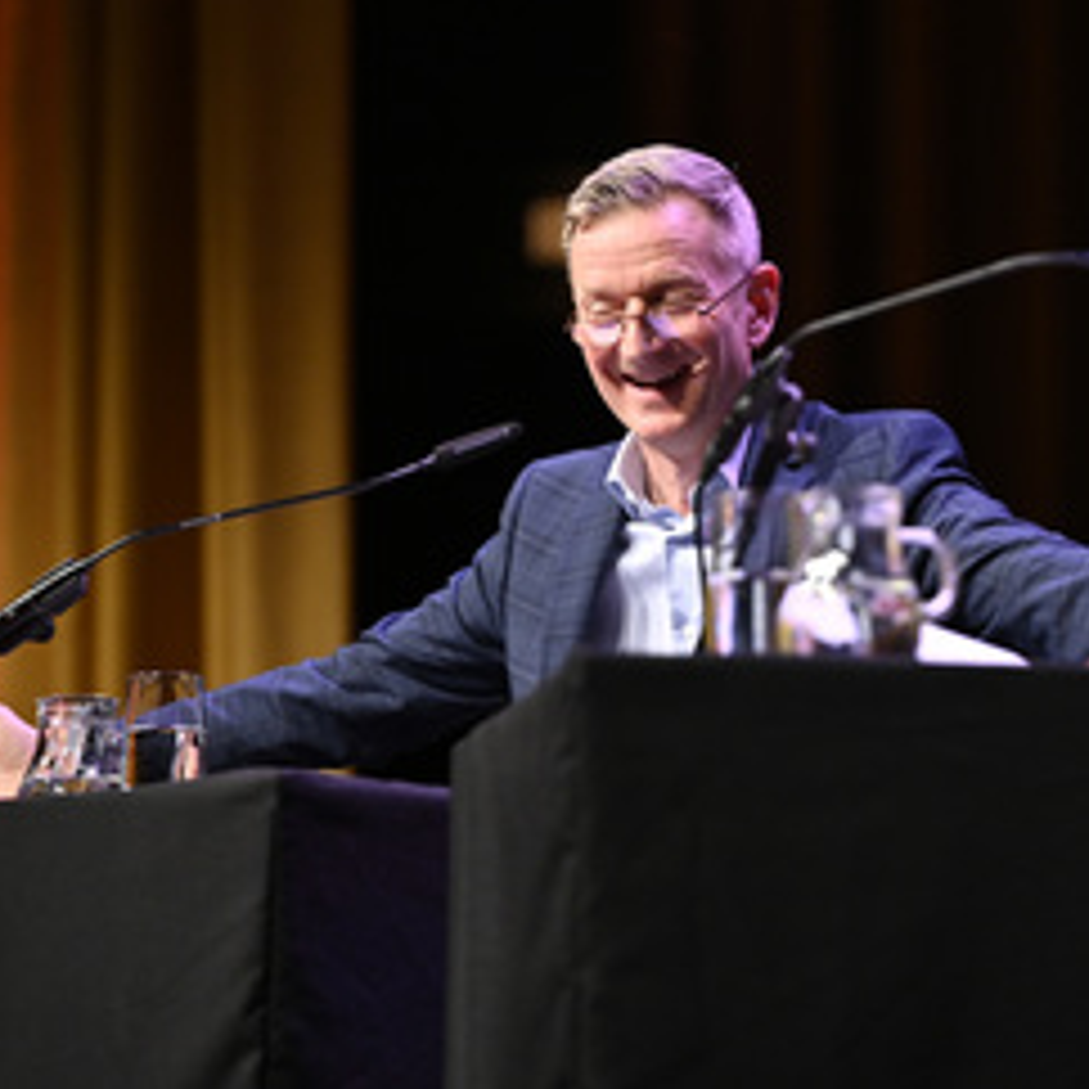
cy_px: 418
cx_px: 830
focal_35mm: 277
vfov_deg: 6.3
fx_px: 9859
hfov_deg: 6.3
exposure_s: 1/500
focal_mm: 175
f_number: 2.8
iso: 1000
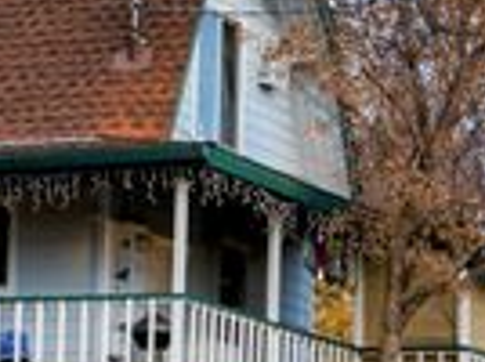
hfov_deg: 7.9
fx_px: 3441
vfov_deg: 6.0
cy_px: 206
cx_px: -290
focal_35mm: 246
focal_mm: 57
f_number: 5
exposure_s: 1/160
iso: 250
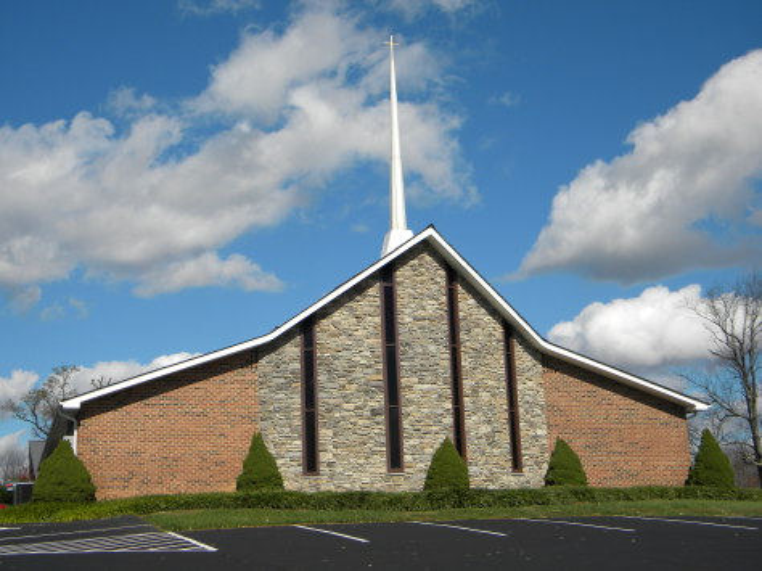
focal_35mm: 47
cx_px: 381
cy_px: 286
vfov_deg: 30.9
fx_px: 1034
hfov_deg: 40.5
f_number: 7.8
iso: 80
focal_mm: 8.6
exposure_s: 1/346
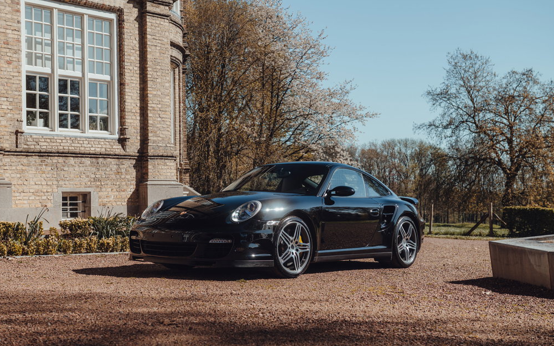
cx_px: 275
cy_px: 187
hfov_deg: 38.9
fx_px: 785
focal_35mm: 52
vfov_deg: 24.9
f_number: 5.6
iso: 100
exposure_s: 1/200
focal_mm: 50
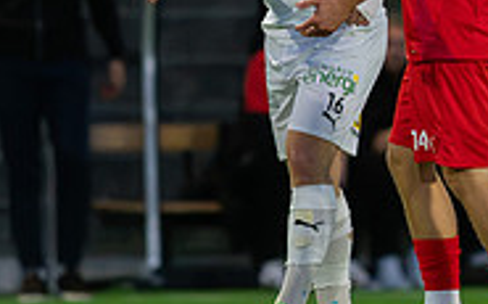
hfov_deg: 1.4
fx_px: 19574
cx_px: 702
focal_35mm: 1474
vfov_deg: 0.9
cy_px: 1
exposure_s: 1/800
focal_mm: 300
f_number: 3.2
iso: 8000
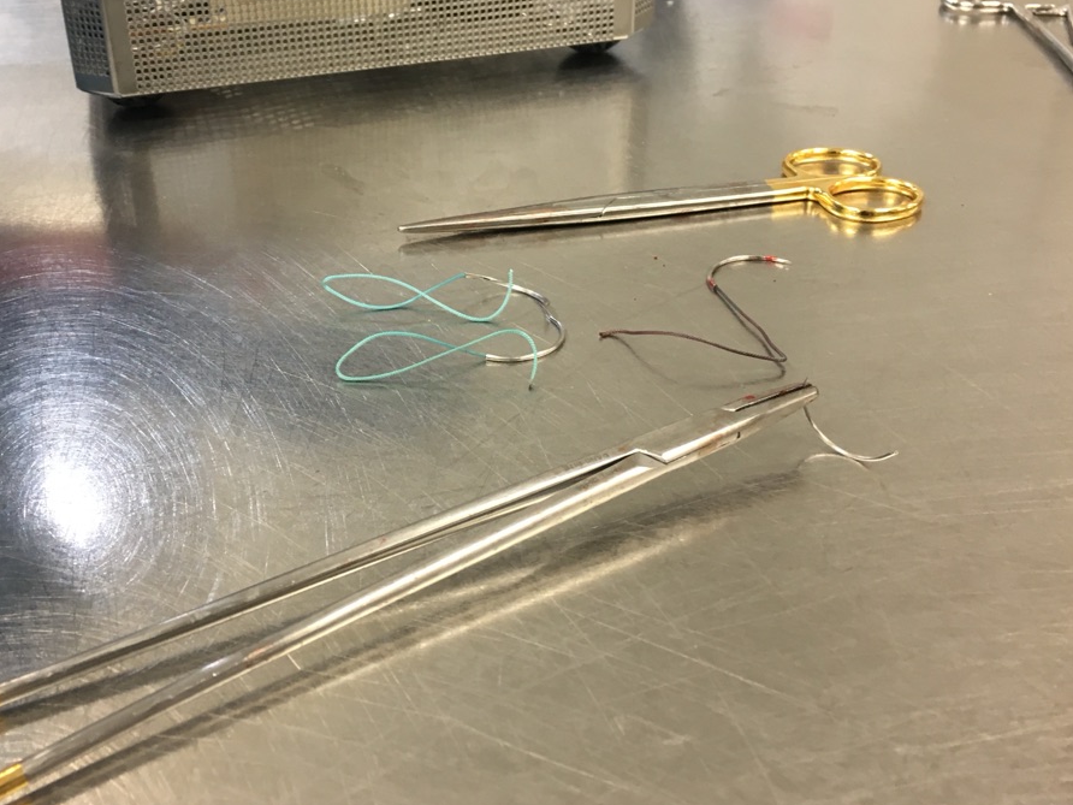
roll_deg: +3.8
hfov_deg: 47.5
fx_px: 1209
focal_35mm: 39
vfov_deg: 36.6
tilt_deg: -28.1
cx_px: 411
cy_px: 304
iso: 64
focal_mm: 4.15
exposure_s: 1/30
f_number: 2.2
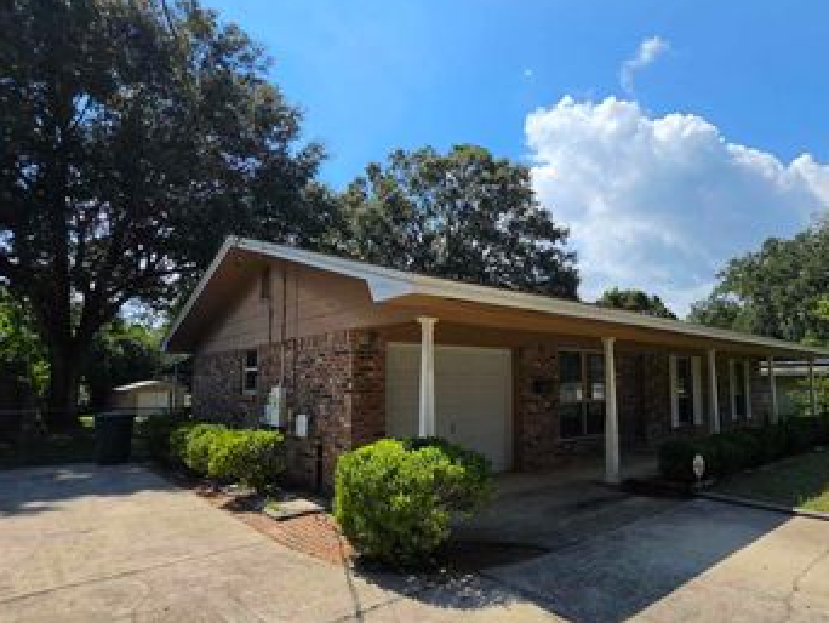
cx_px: 465
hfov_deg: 84.2
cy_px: 345
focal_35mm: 19
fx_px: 455
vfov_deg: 68.5
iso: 32
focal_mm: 2.2
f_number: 1.9
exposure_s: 1/2391
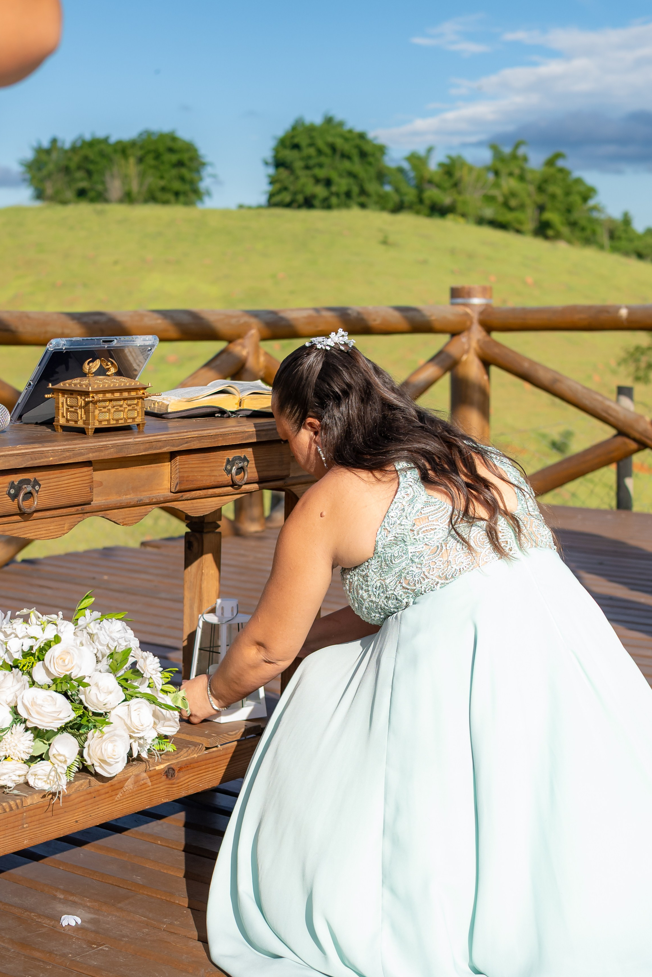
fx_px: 1630
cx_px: 324
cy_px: 552
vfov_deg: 33.4
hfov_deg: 22.6
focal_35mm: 60
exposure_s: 1/1600
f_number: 3.5
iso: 200
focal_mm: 35
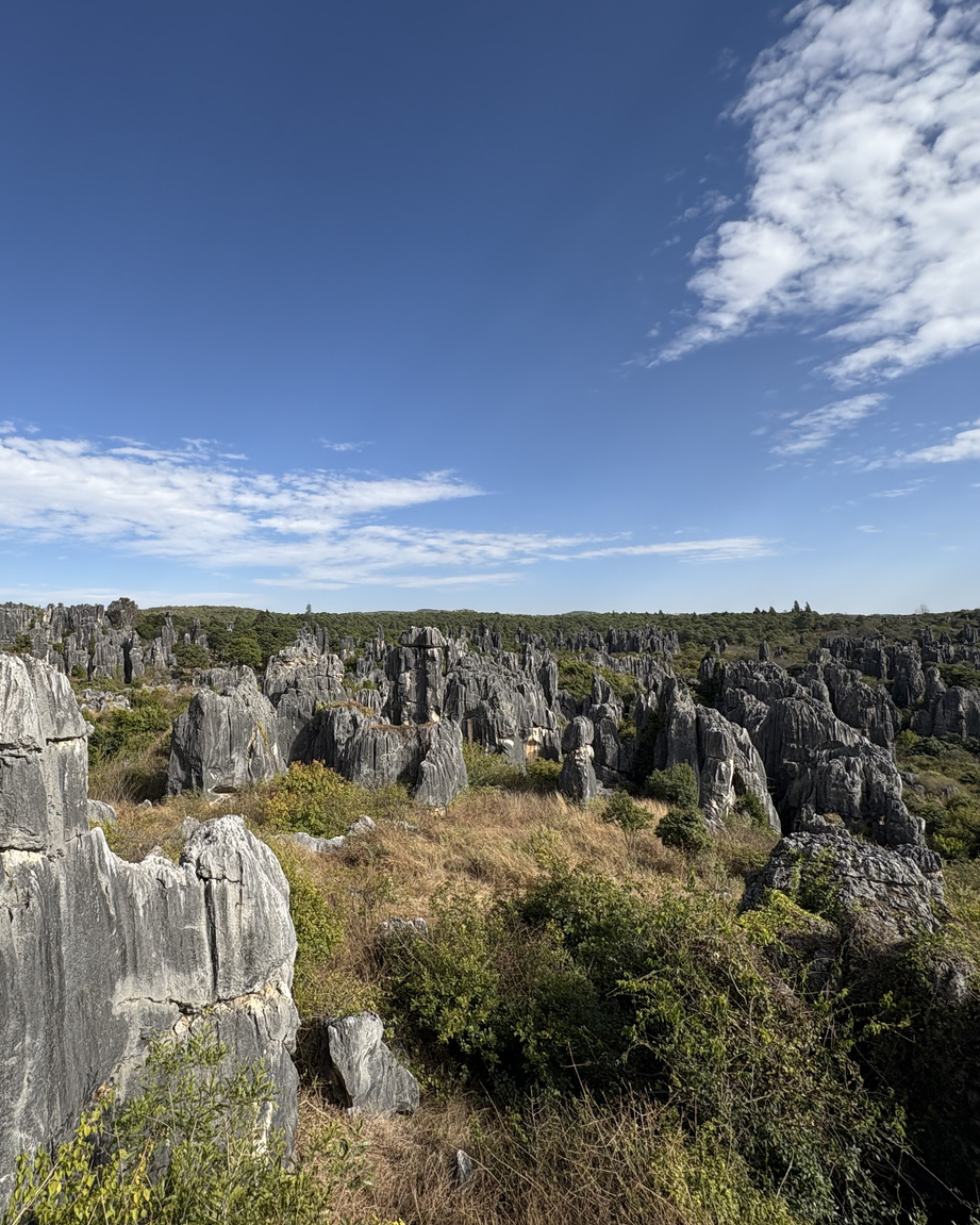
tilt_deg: +3.0
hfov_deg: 69.4
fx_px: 689
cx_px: 352
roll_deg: +0.6
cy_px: 615
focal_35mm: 19
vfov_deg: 83.3
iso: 50
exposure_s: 1/2083
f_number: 2.2
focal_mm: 2.22
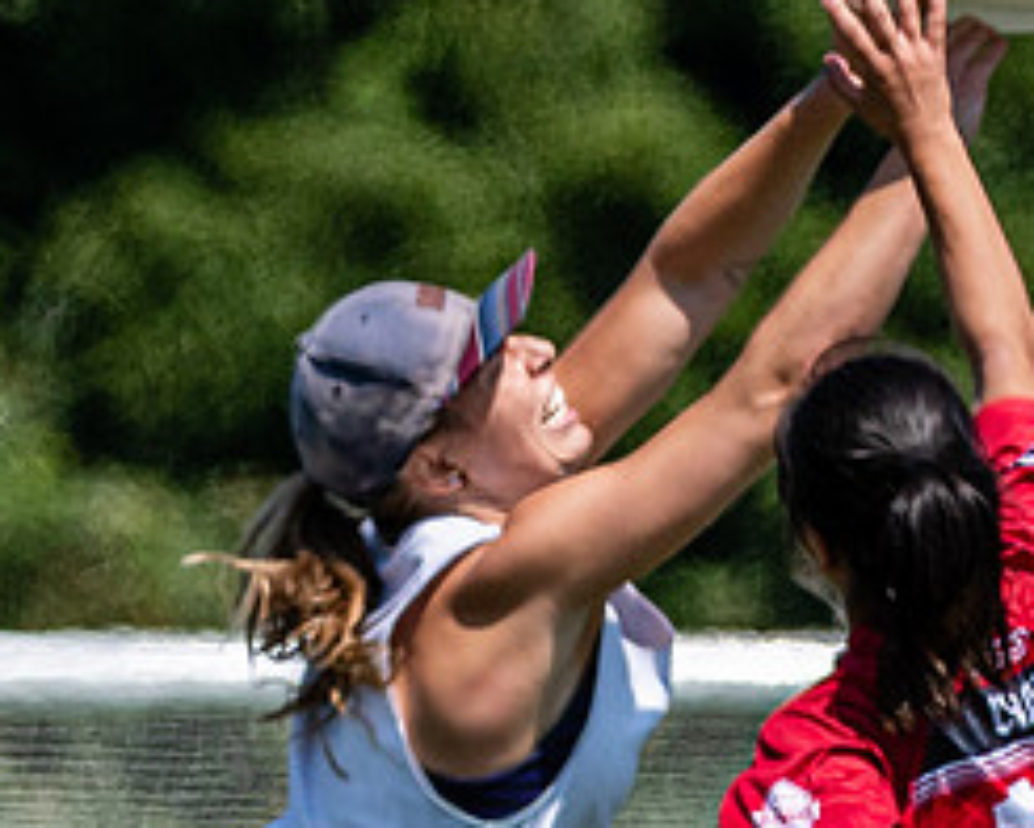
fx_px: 60770
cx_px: 794
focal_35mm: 1985
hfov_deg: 1.0
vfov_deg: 0.8
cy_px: 1089
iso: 200
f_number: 4
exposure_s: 1/2500
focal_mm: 270
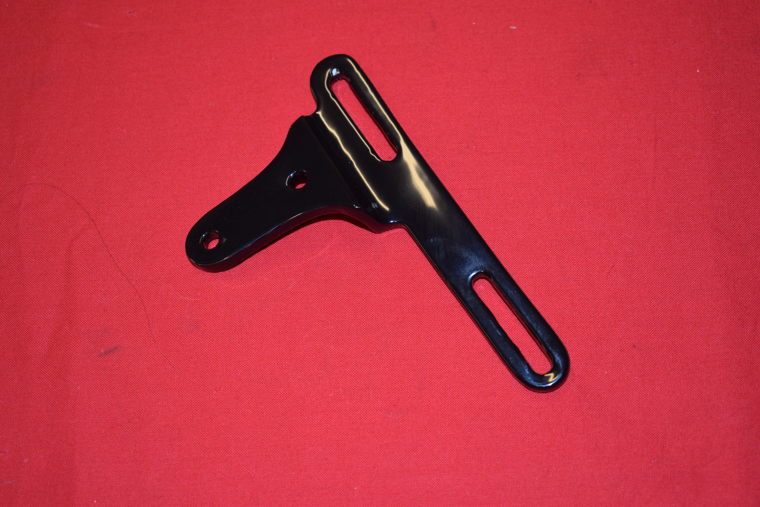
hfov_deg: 31.9
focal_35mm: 63
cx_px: 380
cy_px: 254
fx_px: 1330
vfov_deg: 21.6
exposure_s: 1/160
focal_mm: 42
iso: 800
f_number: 5
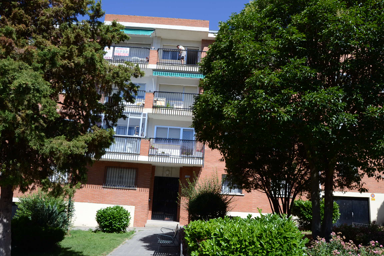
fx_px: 288
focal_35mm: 27
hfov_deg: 67.4
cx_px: 192
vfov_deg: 47.9
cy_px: 128
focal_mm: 18
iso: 100
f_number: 8
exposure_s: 1/250
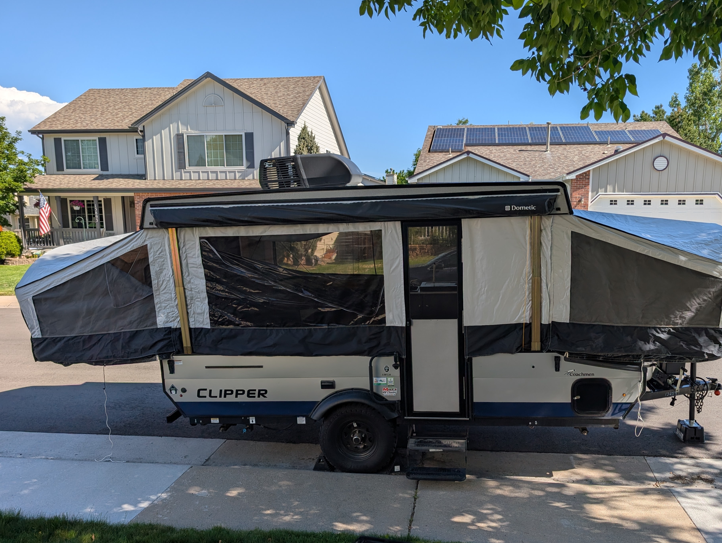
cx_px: 402
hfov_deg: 65.1
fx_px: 564
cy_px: 295
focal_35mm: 27
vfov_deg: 51.4
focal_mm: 6.9
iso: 21
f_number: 1.68
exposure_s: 1/867
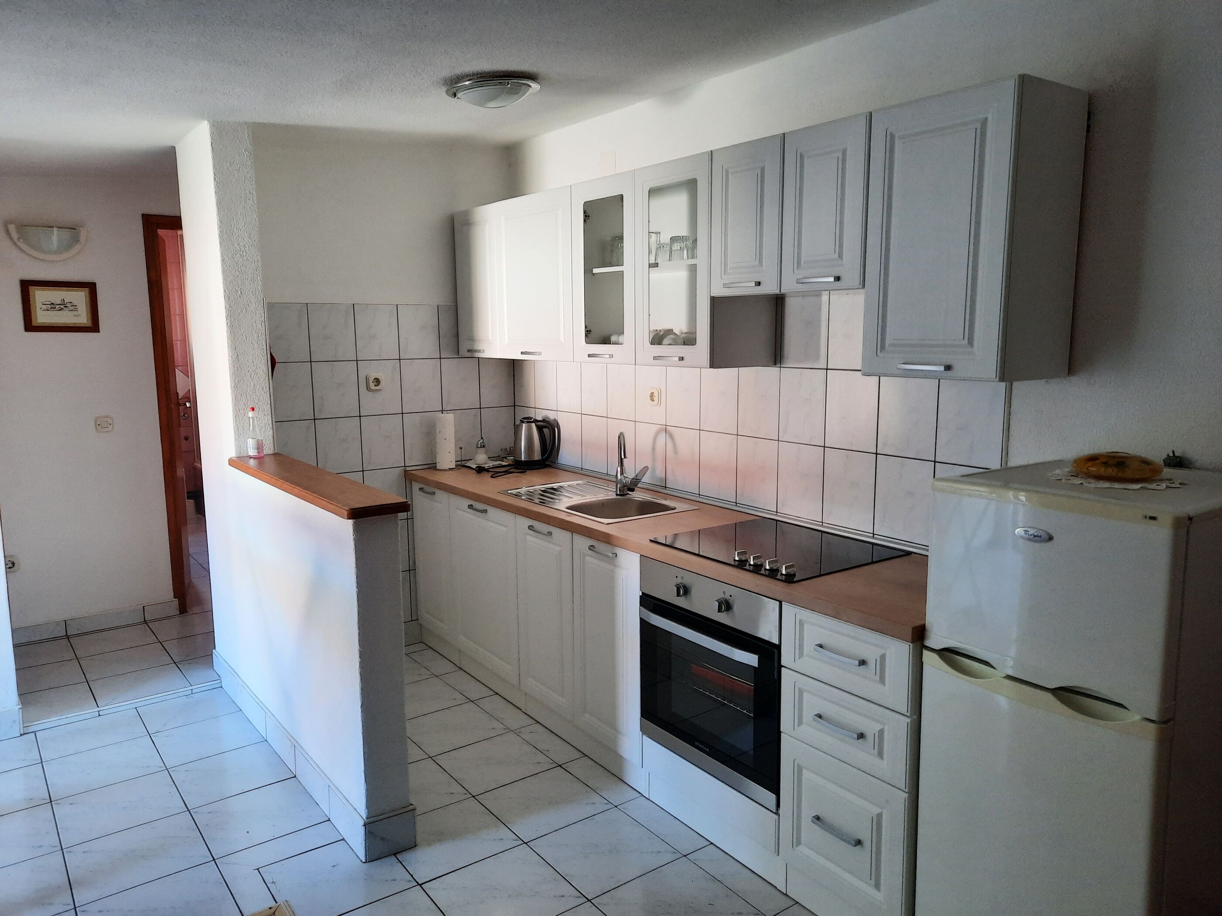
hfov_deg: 69.4
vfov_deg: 54.9
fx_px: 883
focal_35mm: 25
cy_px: 458
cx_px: 611
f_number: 2
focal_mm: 4.6
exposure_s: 1/50
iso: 200
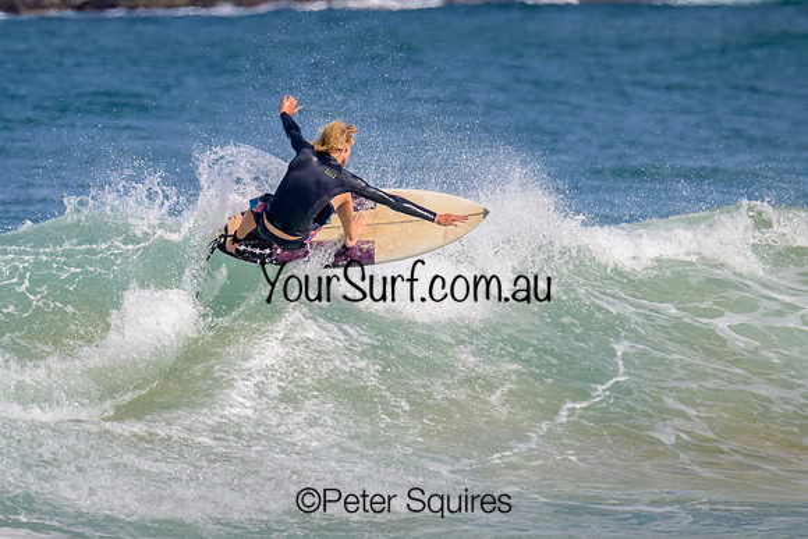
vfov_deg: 1.7
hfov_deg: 2.5
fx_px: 18193
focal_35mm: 810
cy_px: 192
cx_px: 316
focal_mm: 630
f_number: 11
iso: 640
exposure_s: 1/2000
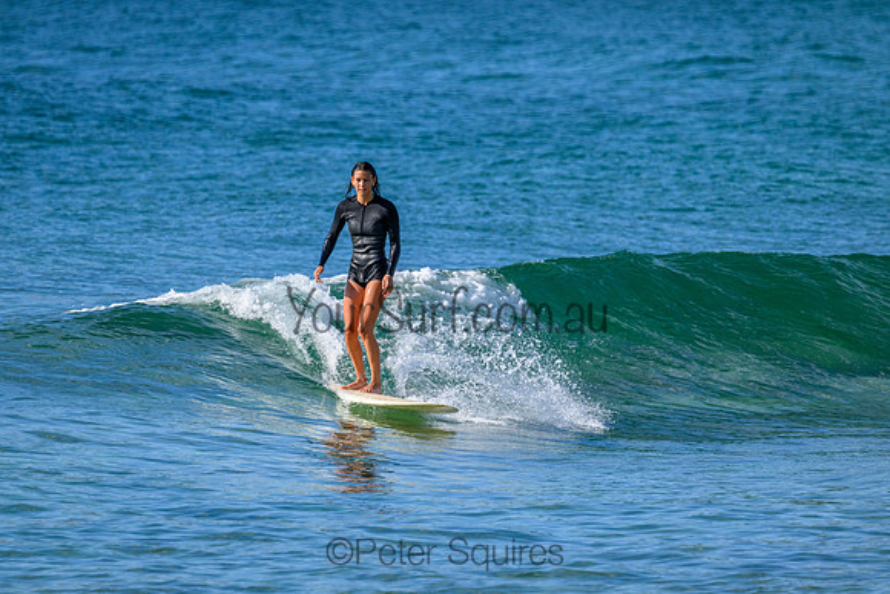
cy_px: 297
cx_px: 445
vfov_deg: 2.1
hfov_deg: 3.1
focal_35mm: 660
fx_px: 16320
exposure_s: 1/2000
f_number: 11
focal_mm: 660
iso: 1600
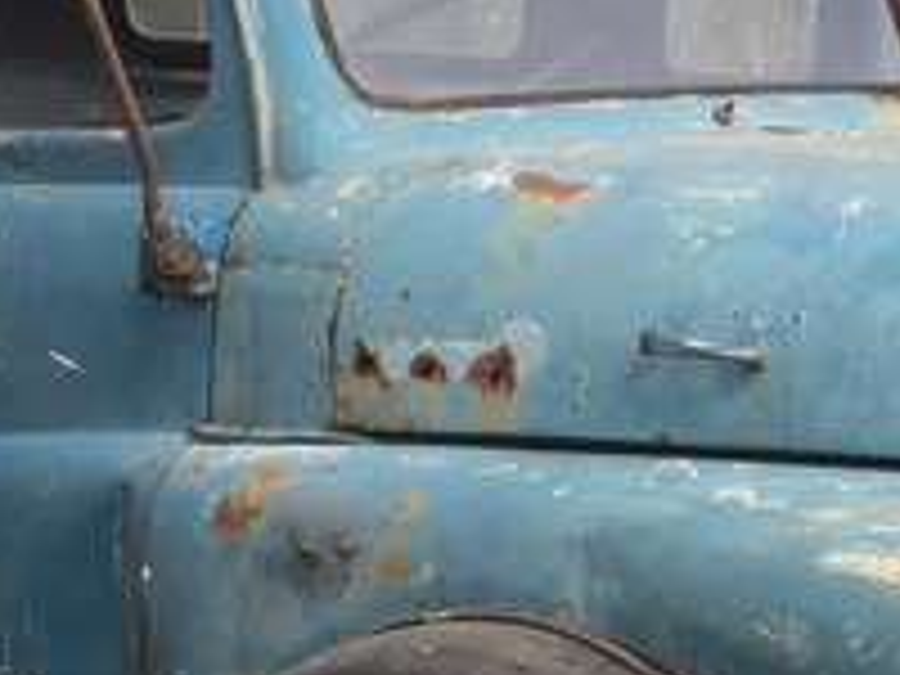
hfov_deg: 16.8
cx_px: 770
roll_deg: -4.3
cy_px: 760
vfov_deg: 12.5
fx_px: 3016
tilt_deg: -10.9
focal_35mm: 116
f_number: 2.2
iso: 32
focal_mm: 4.15
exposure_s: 1/289
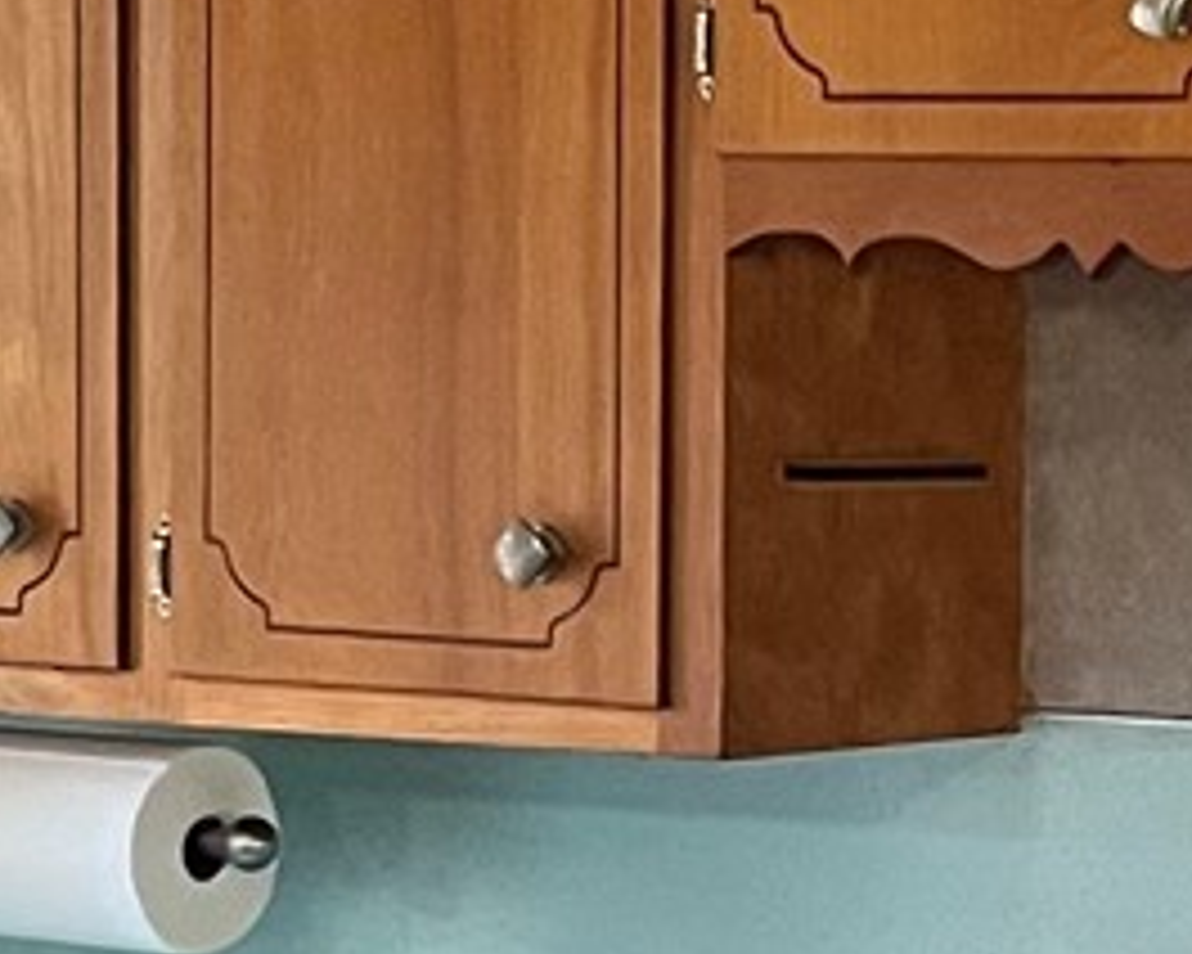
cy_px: 576
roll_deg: -0.4
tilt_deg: -2.5
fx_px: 6491
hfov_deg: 10.4
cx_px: 1291
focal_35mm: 184
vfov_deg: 8.4
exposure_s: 1/60
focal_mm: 5.1
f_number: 1.6
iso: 500
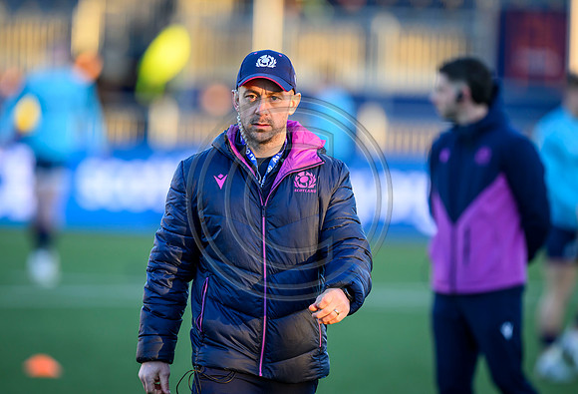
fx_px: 7373
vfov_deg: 3.1
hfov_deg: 4.5
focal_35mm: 456
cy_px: 172
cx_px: 262
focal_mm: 400
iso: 1000
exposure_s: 1/640
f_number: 3.5
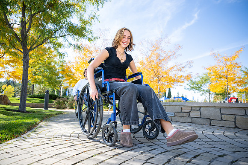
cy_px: 82
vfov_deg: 53.2
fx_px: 165
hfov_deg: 73.7
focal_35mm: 24
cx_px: 124
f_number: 2.8
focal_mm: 24
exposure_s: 1/1600
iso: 320
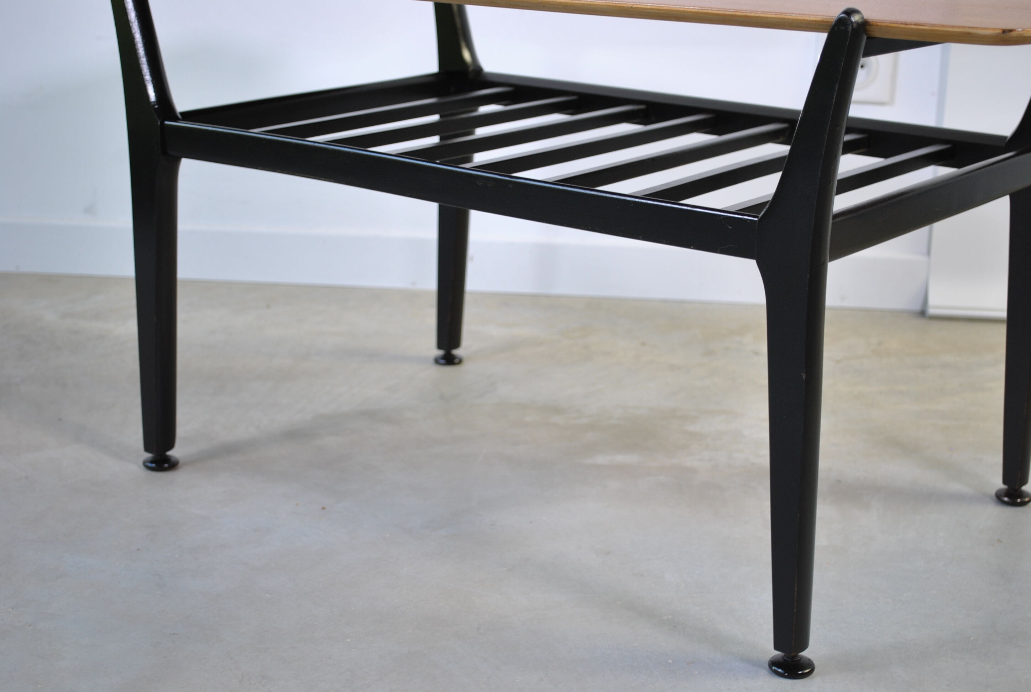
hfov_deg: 31.8
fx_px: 1808
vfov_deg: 21.7
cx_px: 516
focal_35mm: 63
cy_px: 346
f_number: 5.3
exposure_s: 1/30
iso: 200
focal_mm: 42
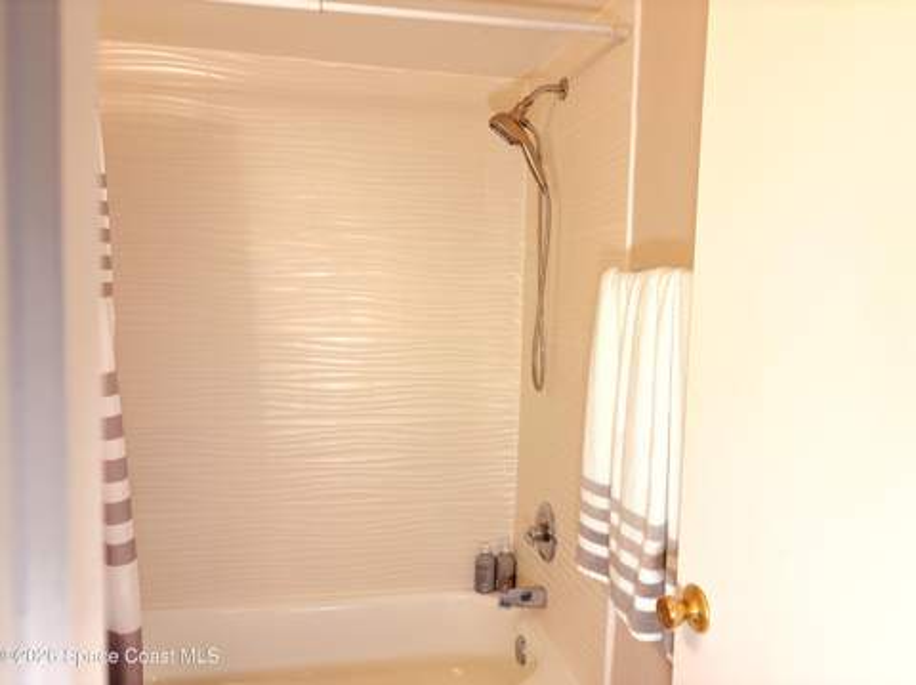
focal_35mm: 26
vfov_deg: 53.0
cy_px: 342
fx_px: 687
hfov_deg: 67.4
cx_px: 458
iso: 100
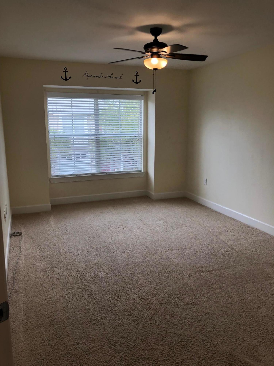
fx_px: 296
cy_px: 183
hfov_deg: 49.7
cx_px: 137
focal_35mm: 28
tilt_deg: -11.5
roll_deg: +0.3
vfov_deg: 63.4
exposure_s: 1/120
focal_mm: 4
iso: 32
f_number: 1.8
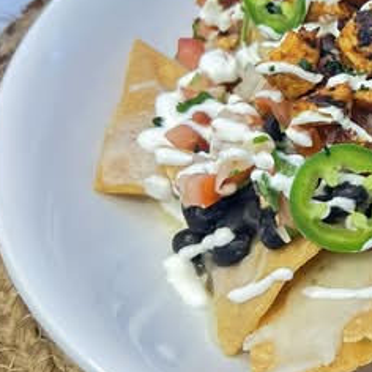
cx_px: 440
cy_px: 147
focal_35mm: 57
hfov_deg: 26.8
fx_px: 693
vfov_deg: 30.0
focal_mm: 5.7
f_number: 1.5
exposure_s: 1/120
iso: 125
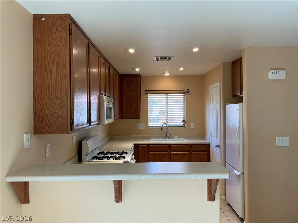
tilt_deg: +0.5
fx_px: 250
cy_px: 112
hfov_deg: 61.7
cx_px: 149
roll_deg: -1.3
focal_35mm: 29
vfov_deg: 48.2
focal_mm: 3
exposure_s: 1/60
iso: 40
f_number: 1.8
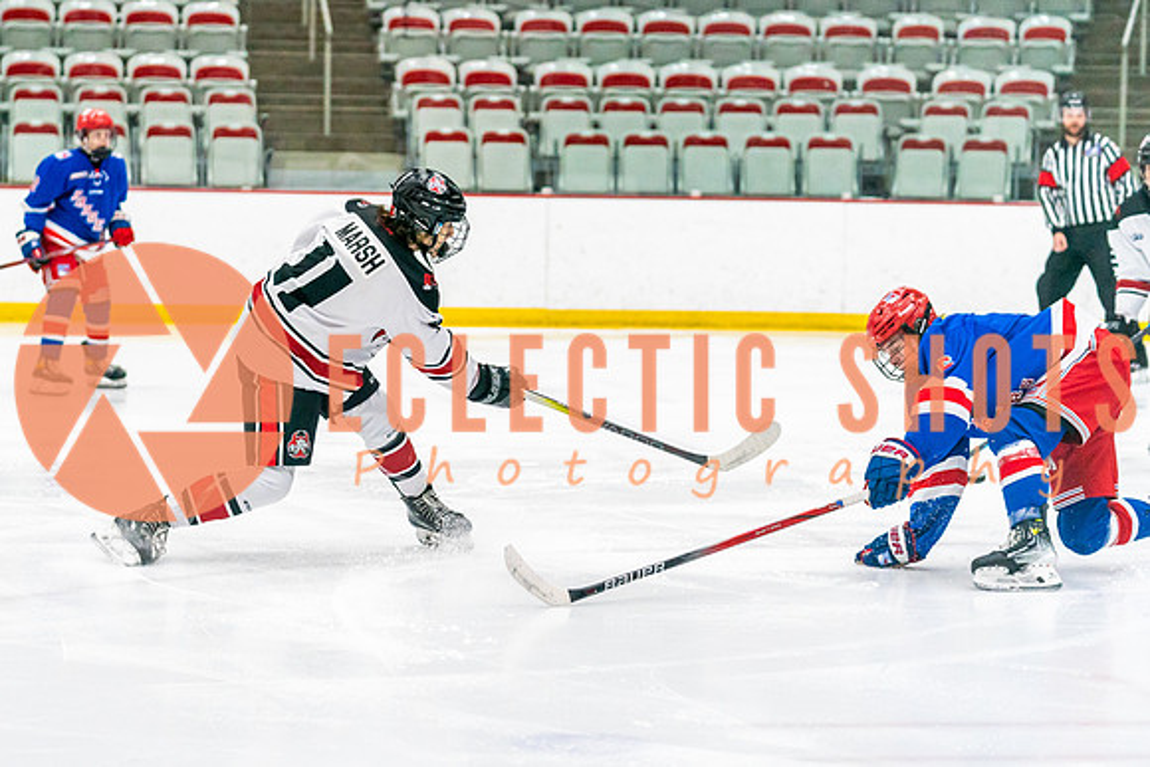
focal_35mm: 112
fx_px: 3585
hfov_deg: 18.2
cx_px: 396
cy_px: 413
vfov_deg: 12.2
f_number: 2.8
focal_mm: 83
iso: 3200
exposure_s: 1/1000
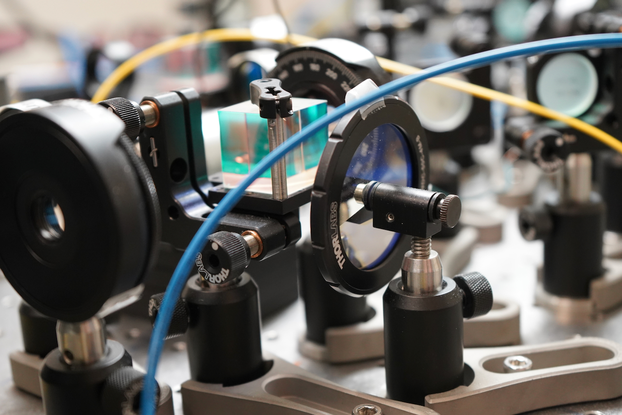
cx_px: 311
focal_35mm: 50
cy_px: 208
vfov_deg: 27.0
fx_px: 864
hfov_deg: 39.6
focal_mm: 50
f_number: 4.5
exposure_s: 1/160
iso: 3200
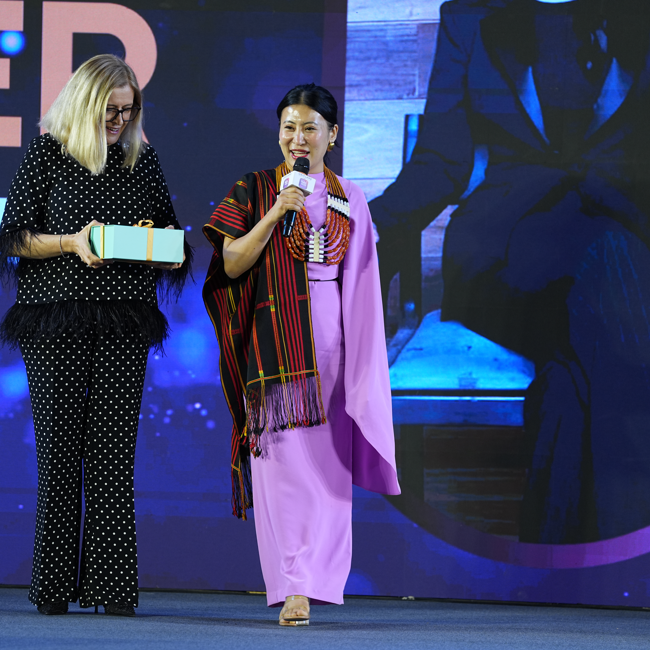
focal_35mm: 219
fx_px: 4652
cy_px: 324
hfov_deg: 8.0
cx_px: 215
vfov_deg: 8.0
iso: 640
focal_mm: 171
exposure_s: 1/200
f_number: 3.5
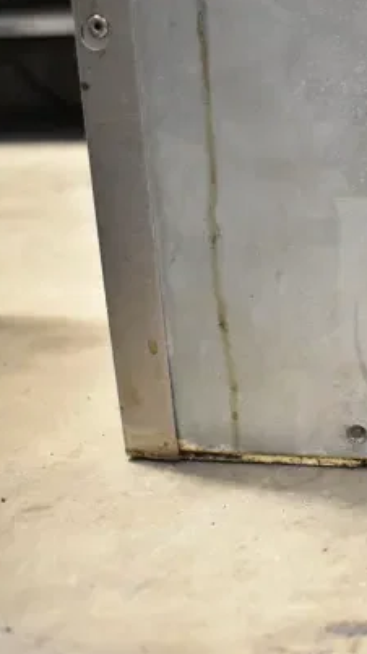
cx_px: 477
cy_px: 326
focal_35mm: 55
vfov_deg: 38.0
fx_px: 948
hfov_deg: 20.1
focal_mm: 23
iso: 6400
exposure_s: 1/50
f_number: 3.8
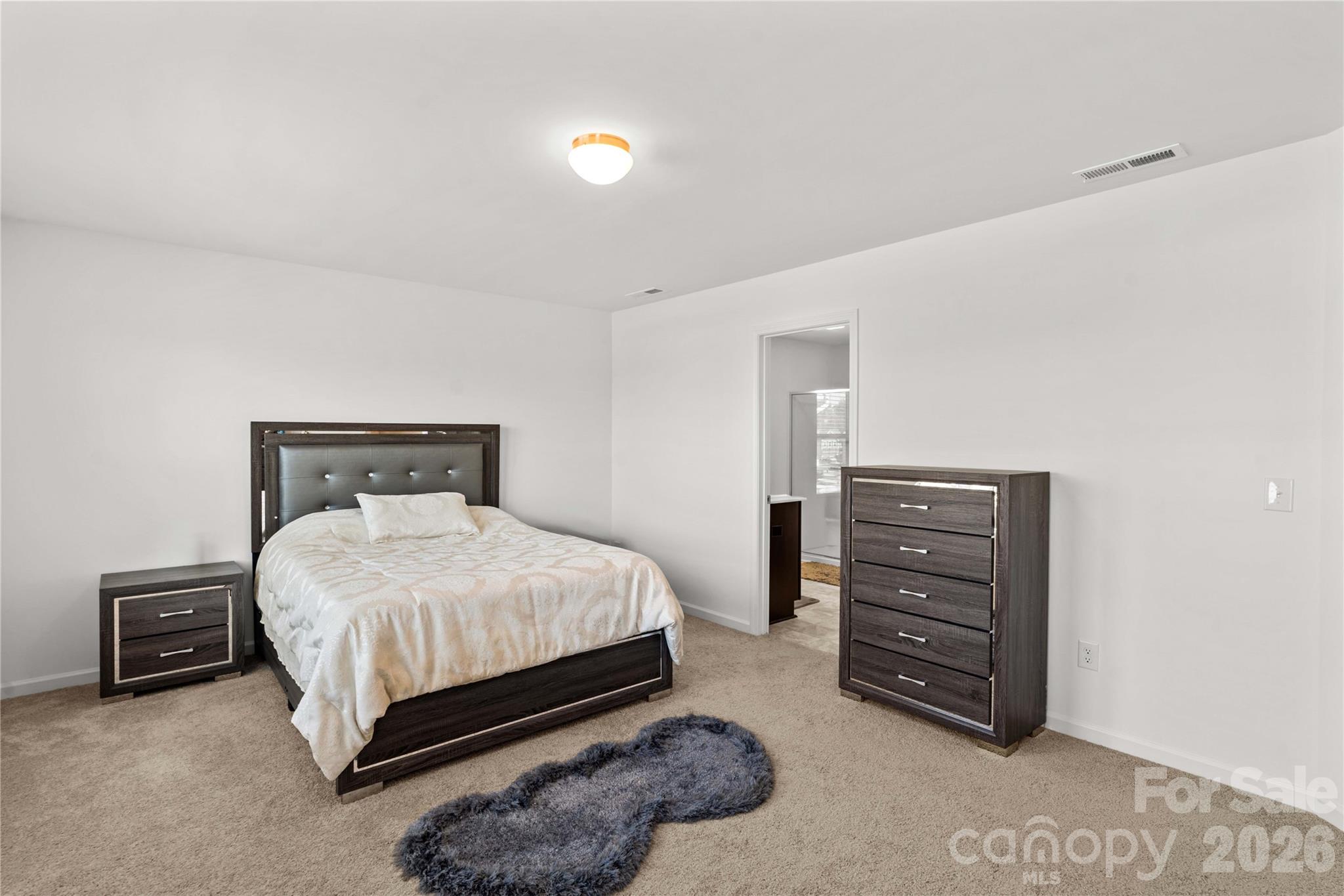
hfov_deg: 93.3
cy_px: 448
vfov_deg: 70.4
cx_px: 672
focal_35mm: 17
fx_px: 635
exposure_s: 1/5
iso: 100
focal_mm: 17
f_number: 8
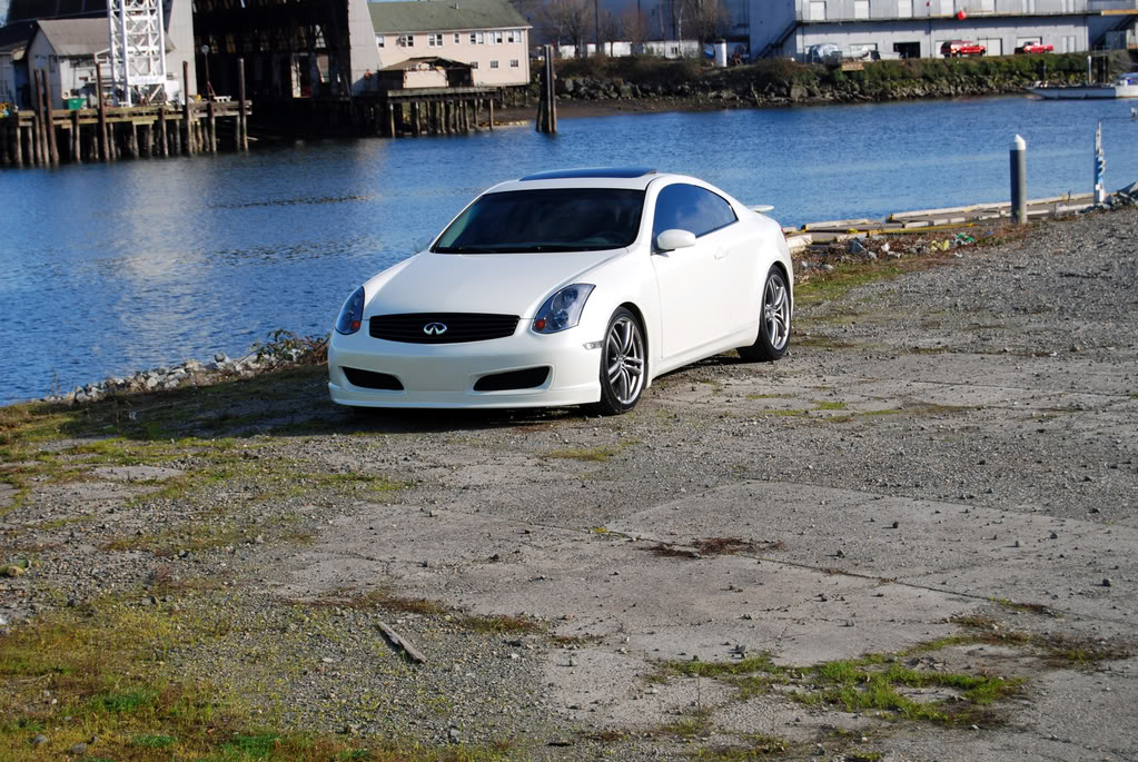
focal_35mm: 82
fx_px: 2611
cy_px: 381
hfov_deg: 24.6
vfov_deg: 16.6
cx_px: 569
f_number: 7.1
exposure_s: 1/200
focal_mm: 55
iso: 100
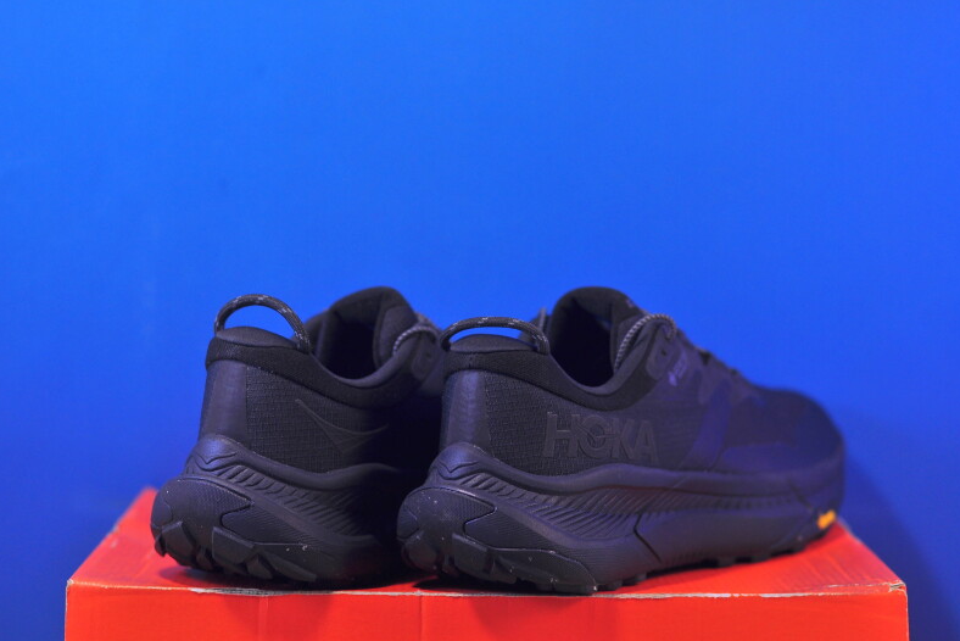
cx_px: 479
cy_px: 322
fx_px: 2027
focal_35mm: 76
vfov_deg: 18.0
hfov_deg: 26.6
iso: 250
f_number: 2.5
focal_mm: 50
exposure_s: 1/320
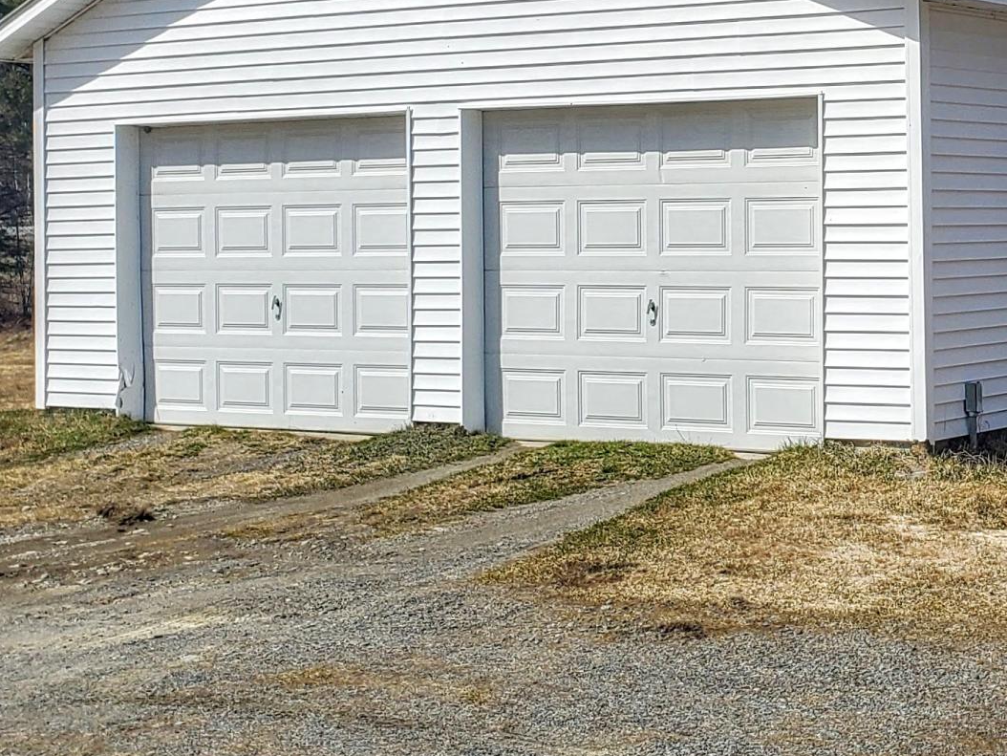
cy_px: 230
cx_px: 927
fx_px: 2153
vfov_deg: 19.8
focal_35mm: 74
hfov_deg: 25.4
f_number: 2.4
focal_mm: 4.3
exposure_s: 1/2222
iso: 50
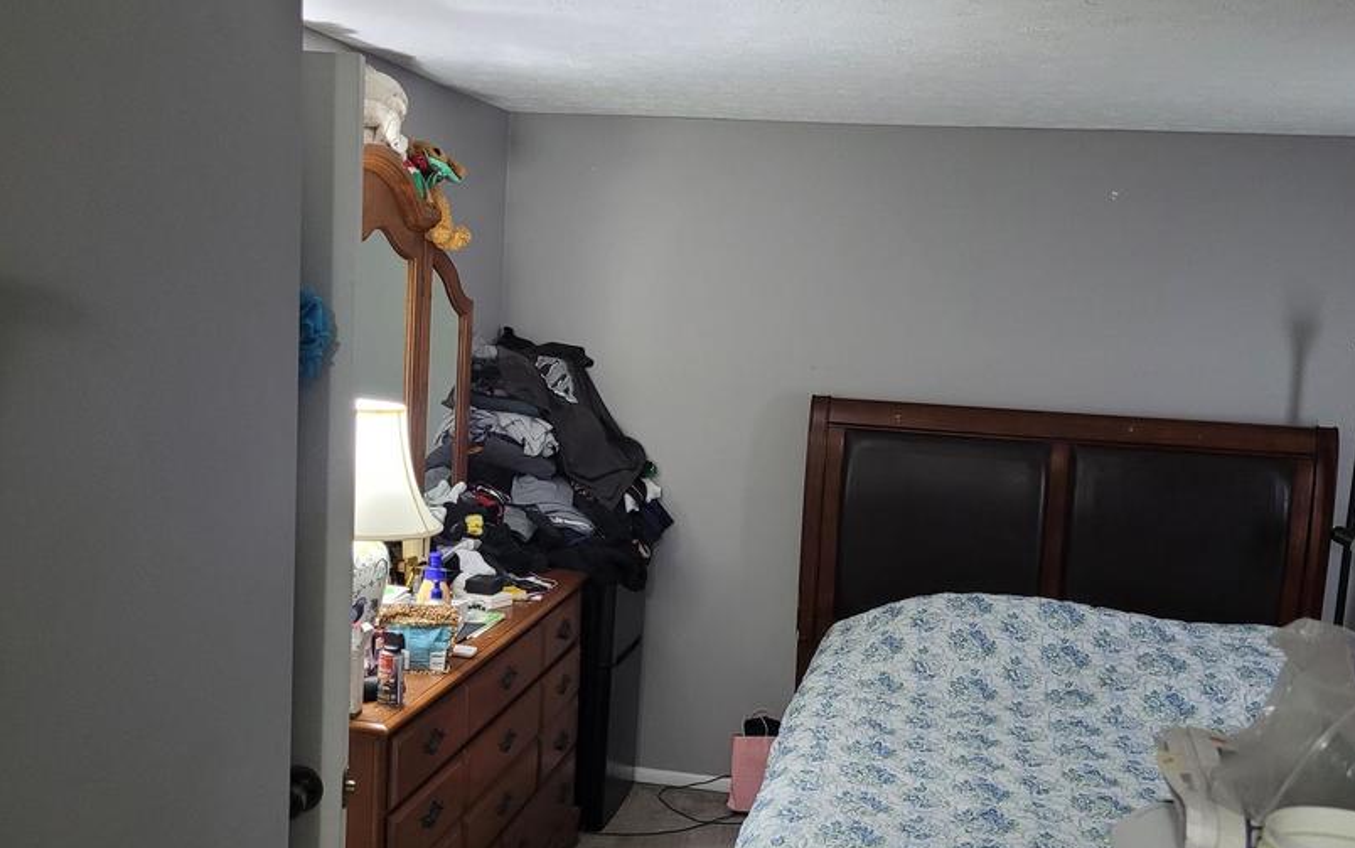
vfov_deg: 34.4
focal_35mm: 37
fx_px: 1367
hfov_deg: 52.7
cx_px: 681
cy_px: 506
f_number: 1.8
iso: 400
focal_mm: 5.4
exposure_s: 1/40
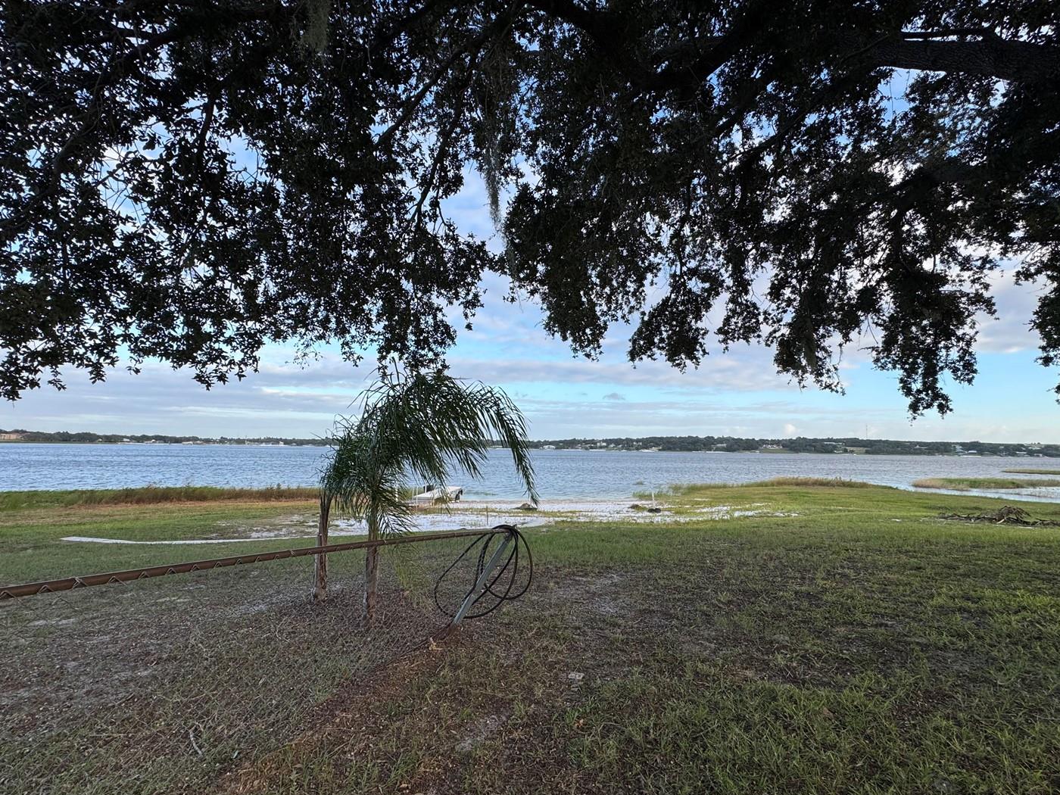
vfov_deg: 78.1
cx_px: 533
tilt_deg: +5.0
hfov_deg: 94.5
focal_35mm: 16
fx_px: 490
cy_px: 405
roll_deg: -0.9
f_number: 2.2
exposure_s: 1/459
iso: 40
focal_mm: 2.22
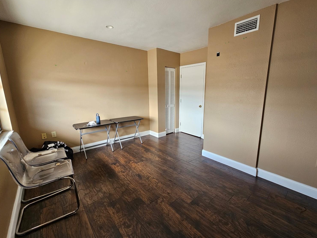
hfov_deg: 102.0
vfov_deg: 85.7
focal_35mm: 14
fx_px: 128
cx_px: 168
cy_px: 119
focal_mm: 2.2
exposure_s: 1/60
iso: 125
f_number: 2.2
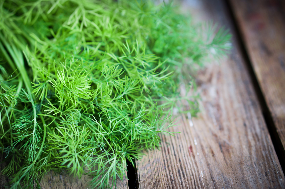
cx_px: 142
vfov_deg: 18.1
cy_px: 94
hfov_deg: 27.0
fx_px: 593
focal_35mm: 75
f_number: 2.2
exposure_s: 1/40
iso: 100
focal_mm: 50
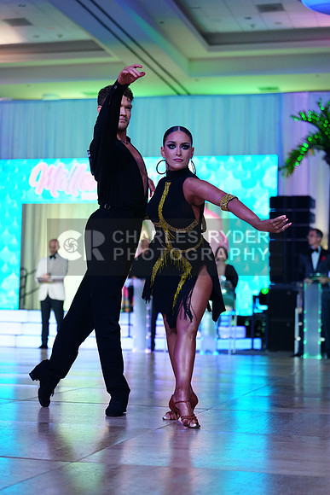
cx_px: 165
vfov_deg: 28.8
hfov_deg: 19.5
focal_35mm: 70
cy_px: 248
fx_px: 962
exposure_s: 1/500
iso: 1600
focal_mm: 70
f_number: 2.8
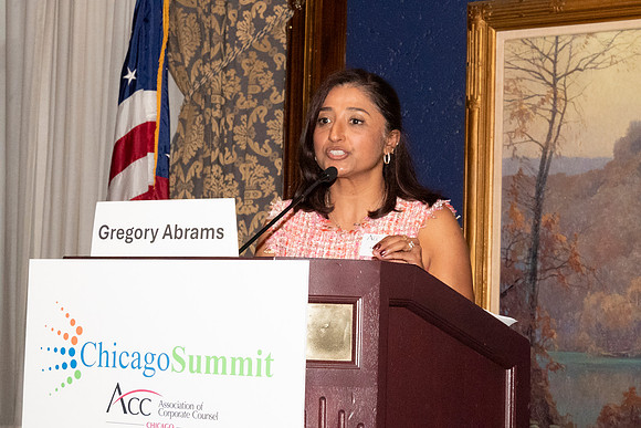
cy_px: 214
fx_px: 1496
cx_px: 320
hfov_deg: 24.2
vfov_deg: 16.3
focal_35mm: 84
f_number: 11
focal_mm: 56
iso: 8000
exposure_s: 1/125
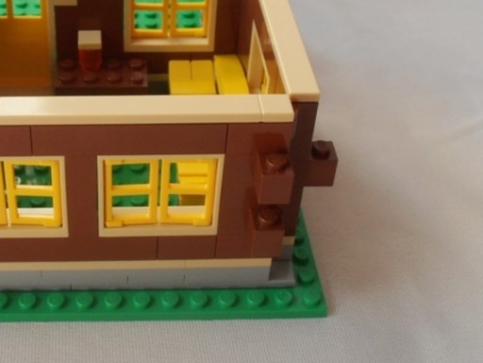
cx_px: 130
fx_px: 907
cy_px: 62
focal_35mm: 65
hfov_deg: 29.4
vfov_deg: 22.2
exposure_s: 1/50
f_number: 3.9
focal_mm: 6.61
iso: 80
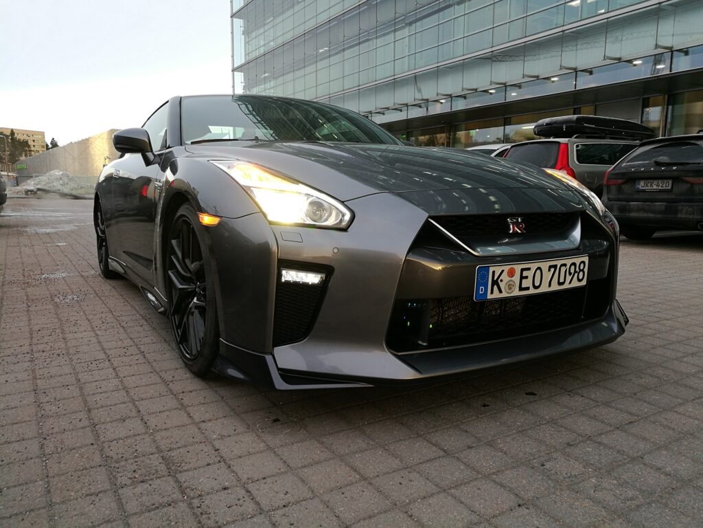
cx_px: 352
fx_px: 548
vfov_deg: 51.4
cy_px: 264
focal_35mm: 27
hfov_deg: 65.3
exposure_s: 1/60
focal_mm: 4.5
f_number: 2.2
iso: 50
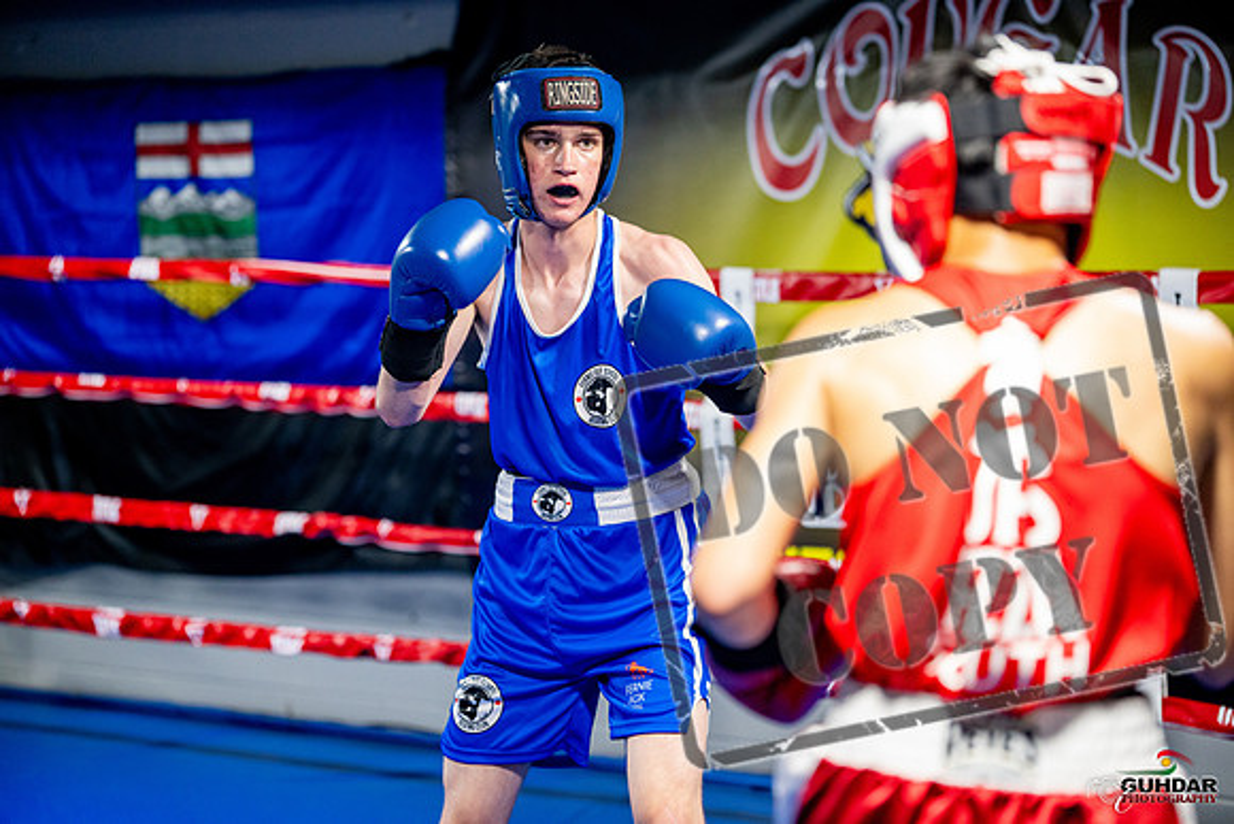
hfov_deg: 25.1
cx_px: 617
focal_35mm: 81
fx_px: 2777
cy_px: 412
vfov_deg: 16.9
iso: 4000
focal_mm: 81
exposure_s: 1/800
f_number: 2
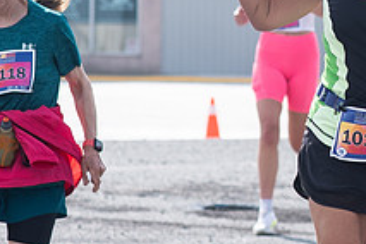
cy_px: 7
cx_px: 366
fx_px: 3761
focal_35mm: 370
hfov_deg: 5.6
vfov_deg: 3.7
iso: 250
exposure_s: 1/1600
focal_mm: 70
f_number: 4.5
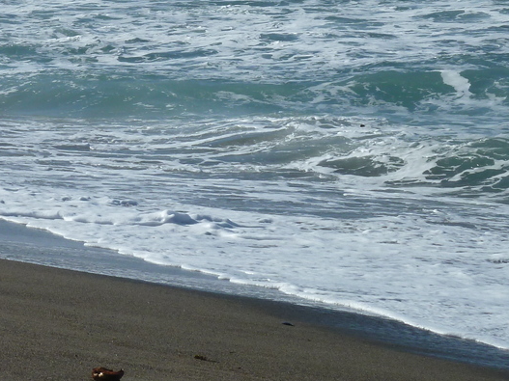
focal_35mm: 237
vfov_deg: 6.2
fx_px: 3484
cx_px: 28
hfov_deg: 8.3
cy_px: -30
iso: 80
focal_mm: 17
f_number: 5.6
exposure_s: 1/800
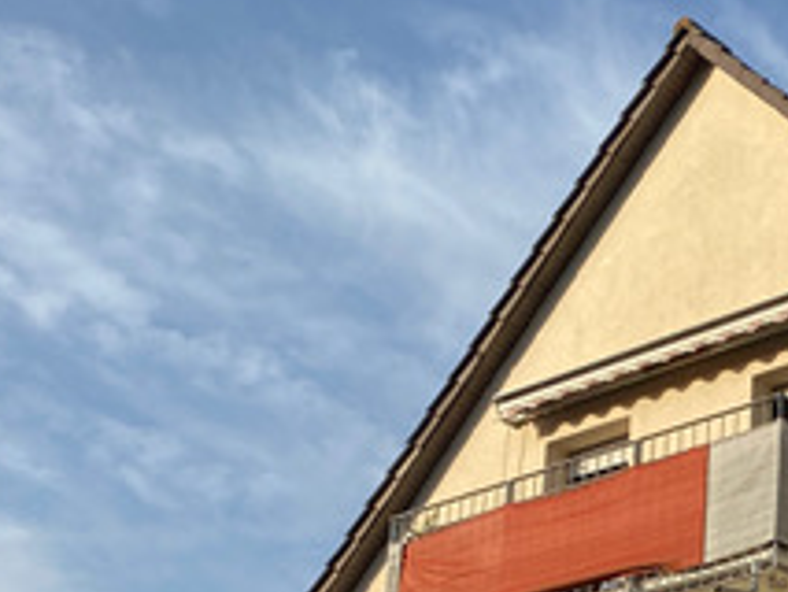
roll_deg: -2.2
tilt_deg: +14.8
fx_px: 1777
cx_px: 1043
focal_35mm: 78
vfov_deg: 17.4
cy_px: 829
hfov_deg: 22.2
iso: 32
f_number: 1.8
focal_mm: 4.25
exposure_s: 1/706
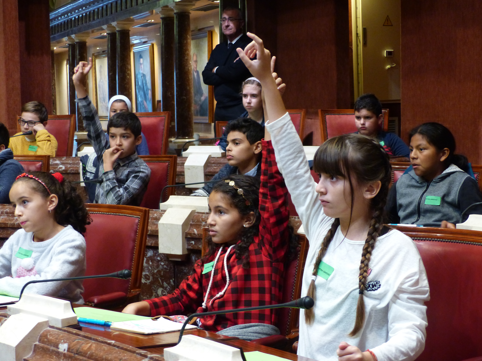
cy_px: 180
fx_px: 1003
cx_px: 241
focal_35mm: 72
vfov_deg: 20.4
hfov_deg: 27.0
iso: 400
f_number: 2.8
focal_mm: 13
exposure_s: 1/25
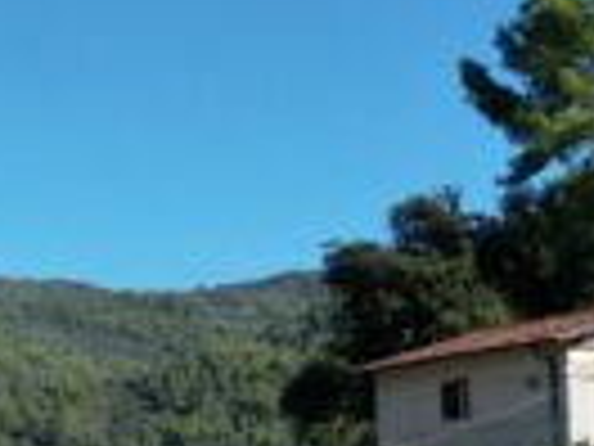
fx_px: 1870
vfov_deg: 13.4
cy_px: 437
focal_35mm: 109
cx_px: -626
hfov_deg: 14.6
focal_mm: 6.72
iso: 150
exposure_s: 1/3000
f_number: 1.7
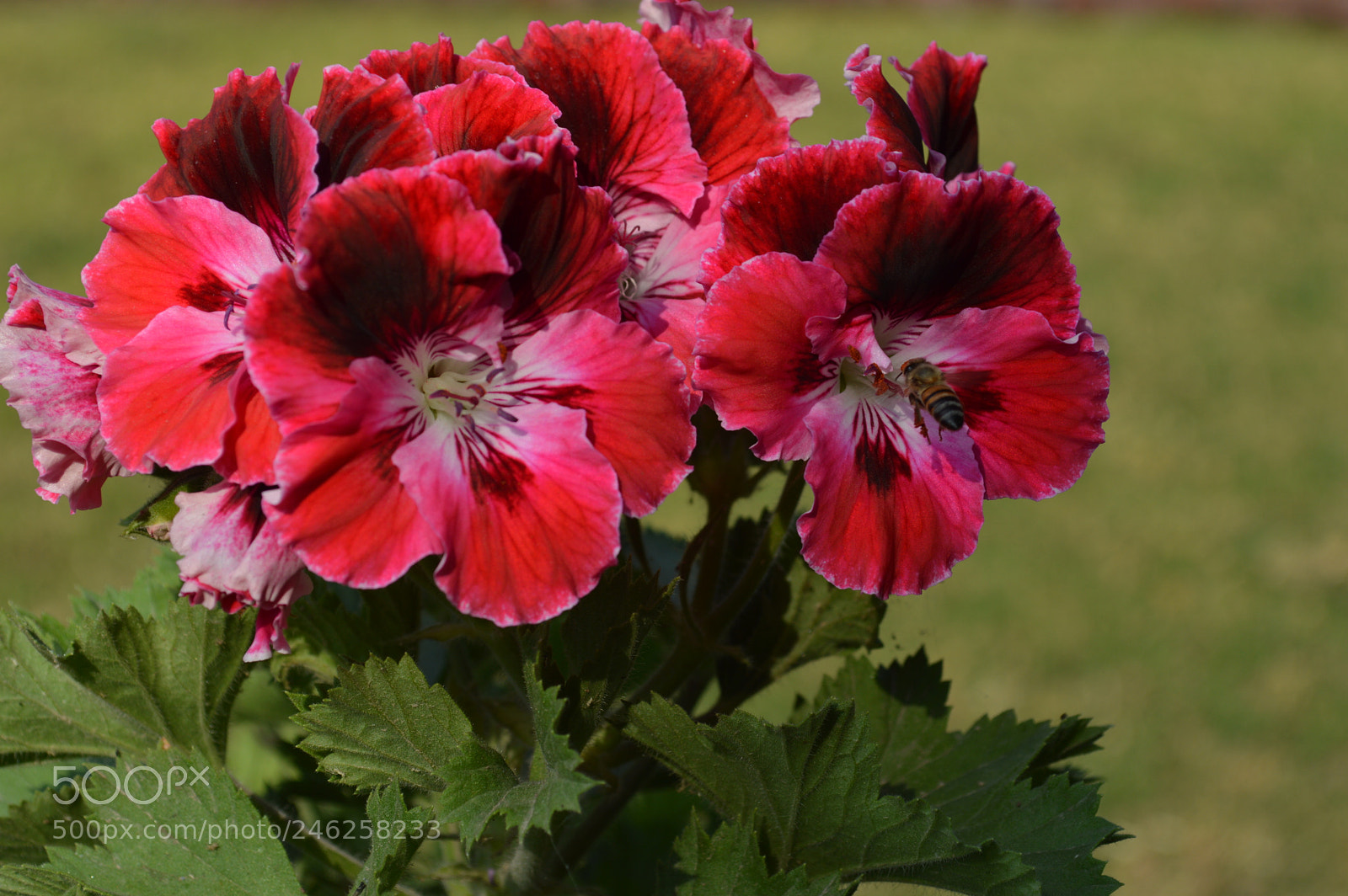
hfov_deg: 24.6
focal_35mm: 82
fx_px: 3087
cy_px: 448
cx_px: 674
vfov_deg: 16.5
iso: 100
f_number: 8
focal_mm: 55
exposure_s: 1/250
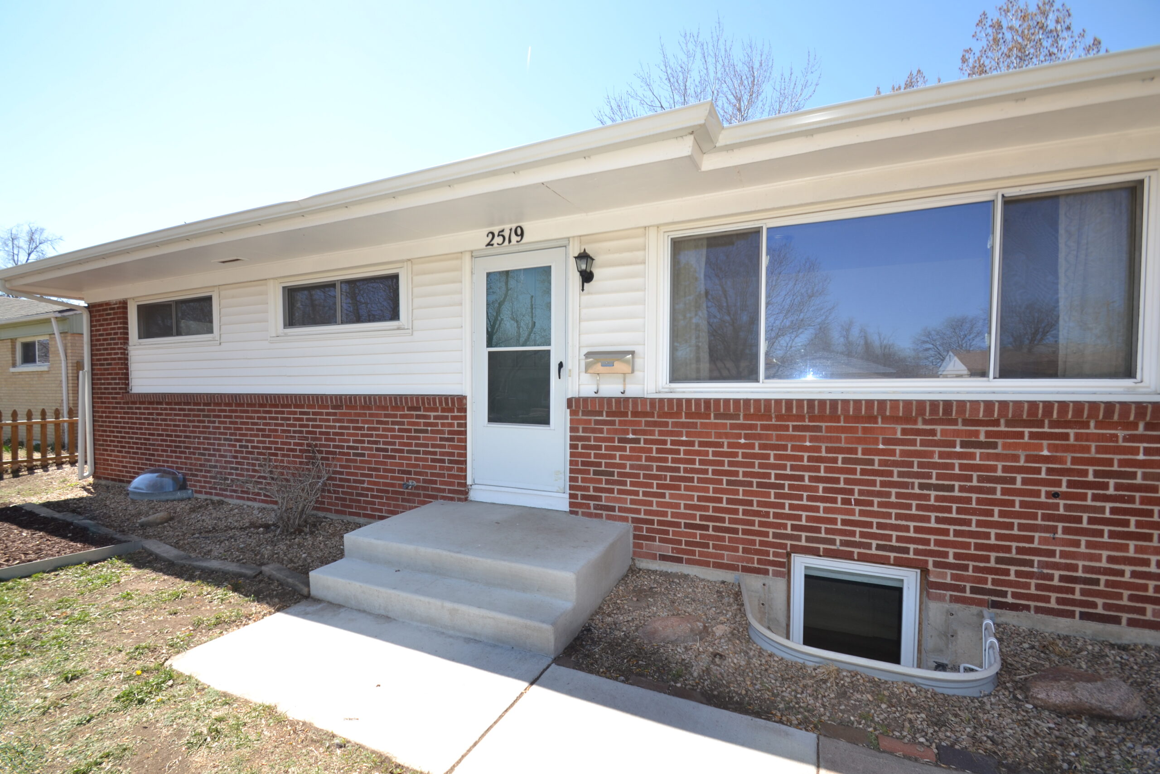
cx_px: 580
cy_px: 387
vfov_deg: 77.3
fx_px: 483
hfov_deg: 100.4
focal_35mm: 15
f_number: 6.3
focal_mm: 10
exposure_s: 1/200
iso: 100
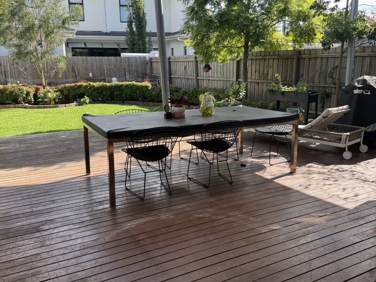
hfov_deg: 71.6
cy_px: 141
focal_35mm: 24
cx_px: 188
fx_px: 261
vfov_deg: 56.8
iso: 100
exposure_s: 1/1122
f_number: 1.78
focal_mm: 6.76
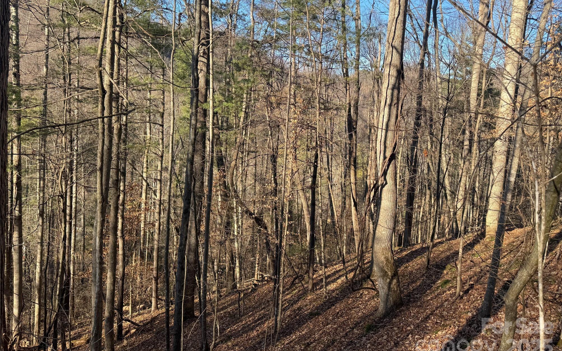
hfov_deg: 70.4
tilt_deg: -6.2
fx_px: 398
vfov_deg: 47.5
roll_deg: -4.0
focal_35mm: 26
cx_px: 287
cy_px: 155
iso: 80
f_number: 1.78
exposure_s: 1/1010
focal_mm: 6.76
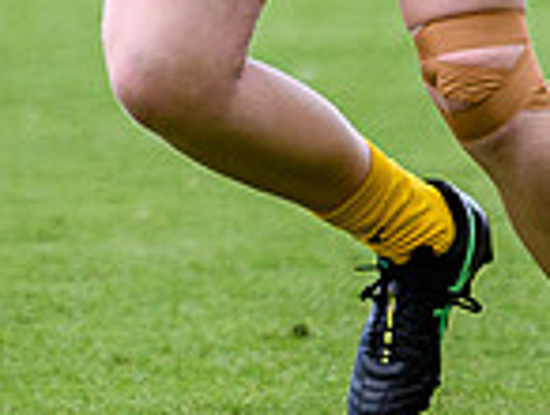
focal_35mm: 1933
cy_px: -68
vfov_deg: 0.8
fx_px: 30763
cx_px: 115
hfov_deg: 1.0
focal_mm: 165
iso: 250
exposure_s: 1/1600
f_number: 2.8
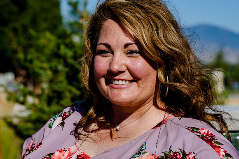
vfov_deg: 9.9
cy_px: 69
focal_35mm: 139
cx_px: 103
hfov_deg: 14.8
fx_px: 922
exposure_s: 1/640
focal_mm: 120
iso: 200
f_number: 9
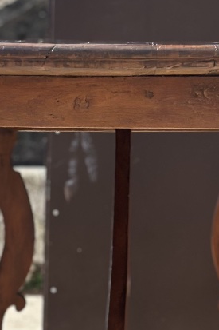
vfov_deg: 13.9
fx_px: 1324
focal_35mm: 145
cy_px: 347
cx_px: 78
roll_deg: +0.0
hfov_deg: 9.4
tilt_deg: -8.5
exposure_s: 1/4367
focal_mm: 6.86
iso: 80
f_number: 1.78
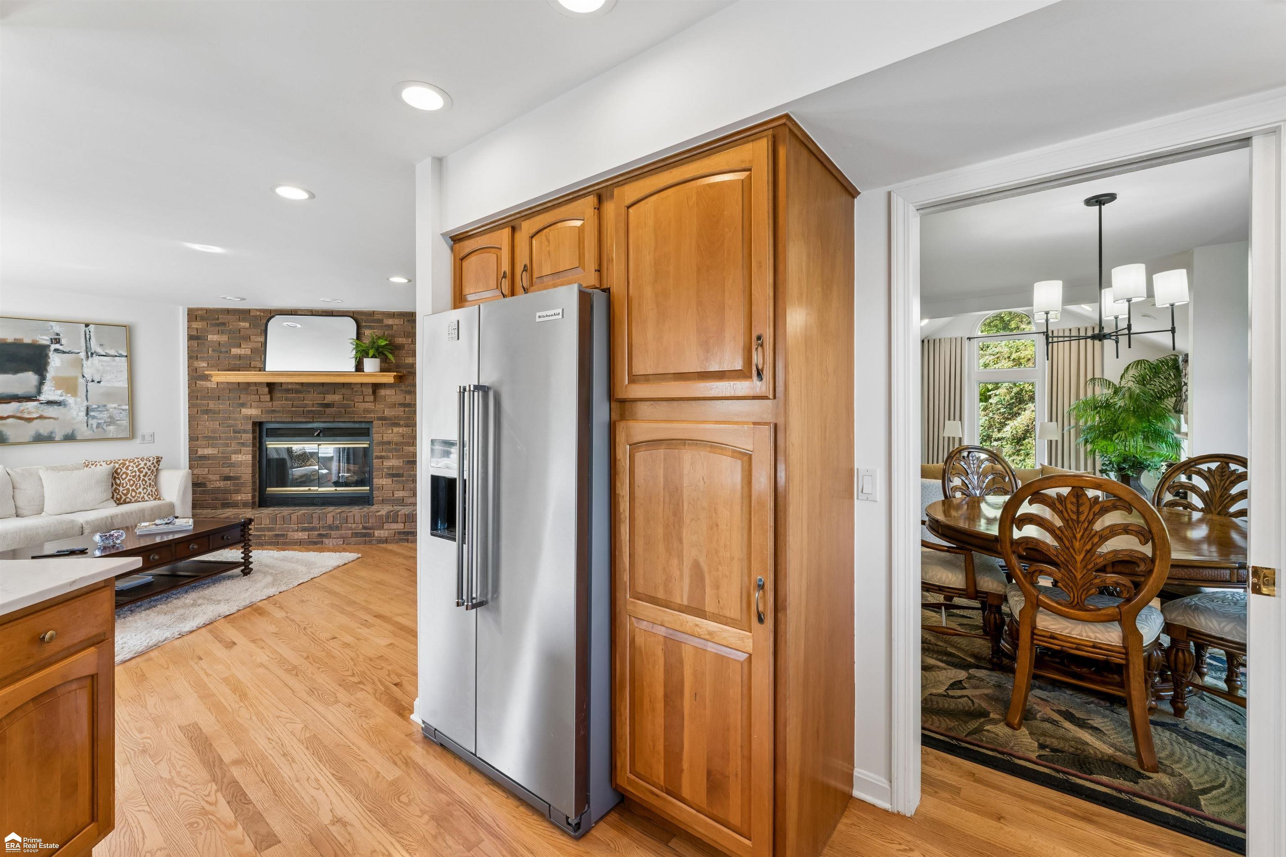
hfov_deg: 100.8
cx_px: 643
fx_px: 532
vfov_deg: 77.7
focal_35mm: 15
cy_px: 428
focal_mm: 14.9
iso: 400
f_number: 13
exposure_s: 1/10
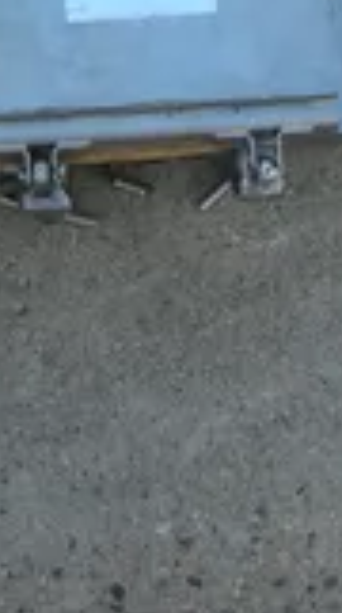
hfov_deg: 12.7
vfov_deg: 21.9
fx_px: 1539
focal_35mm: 95
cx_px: 141
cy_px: 49
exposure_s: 1/152
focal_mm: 5.8
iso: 50
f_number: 3
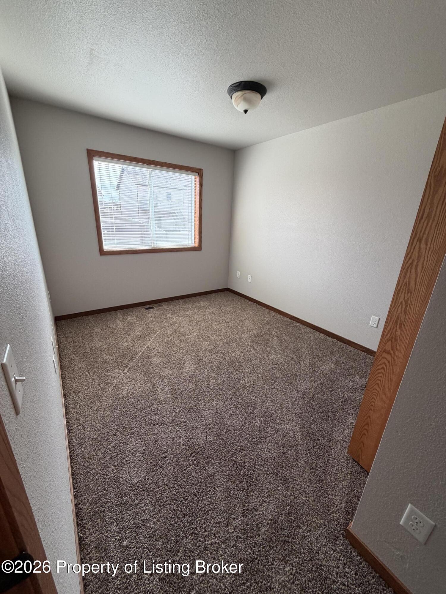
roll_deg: -2.0
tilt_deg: -17.9
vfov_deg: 102.1
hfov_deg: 85.7
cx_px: 223
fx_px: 241
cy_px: 297
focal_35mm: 14
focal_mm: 2.22
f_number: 2.2
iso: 125
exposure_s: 1/121
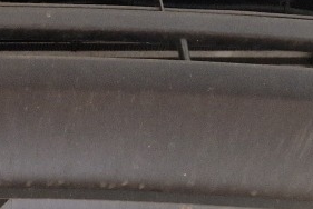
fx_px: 888
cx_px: -31
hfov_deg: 19.2
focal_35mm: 102
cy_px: 97
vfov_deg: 13.5
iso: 800
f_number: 1.8
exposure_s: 1/50
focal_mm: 5.4
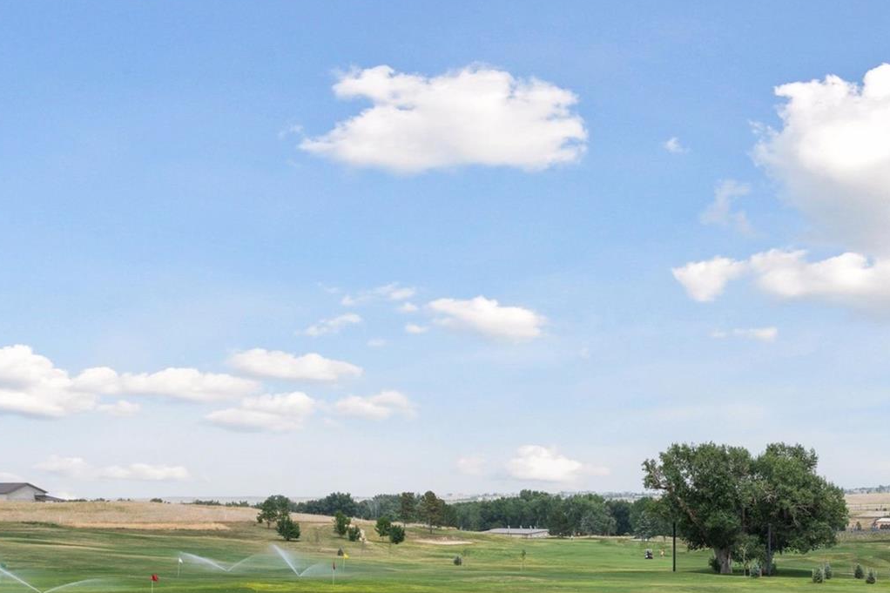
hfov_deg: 28.0
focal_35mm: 72
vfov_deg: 18.8
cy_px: 438
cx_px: 519
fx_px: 1780
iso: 400
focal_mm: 46
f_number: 9
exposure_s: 1/1000
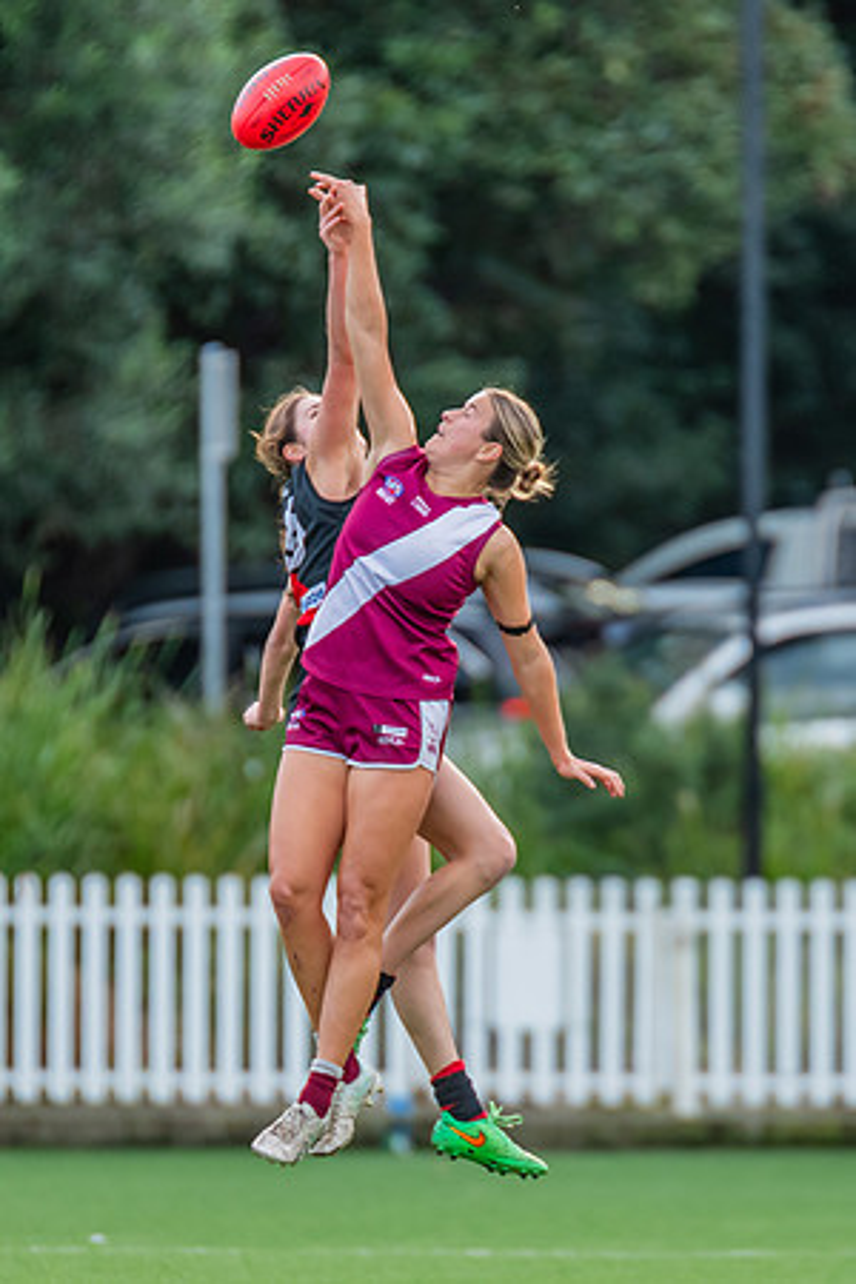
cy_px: 746
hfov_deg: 1.6
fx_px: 30514
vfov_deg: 2.4
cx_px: 469
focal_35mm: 856
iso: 800
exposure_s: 1/1000
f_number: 4
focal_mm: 420
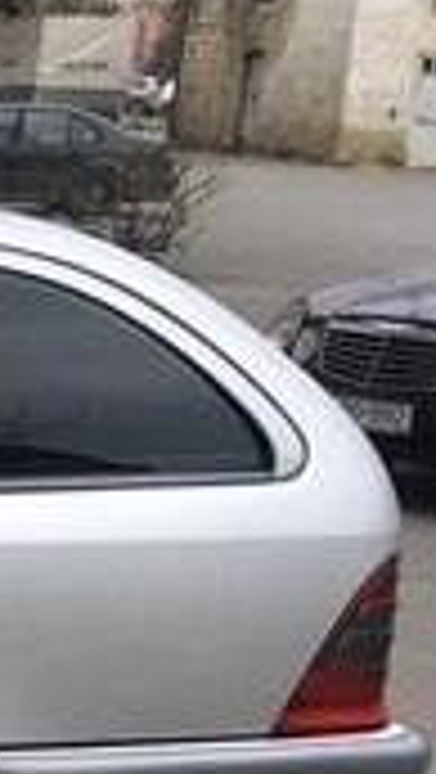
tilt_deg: -13.9
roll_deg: -0.7
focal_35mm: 121
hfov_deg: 8.0
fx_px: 2482
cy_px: 668
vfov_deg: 17.5
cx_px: -1034
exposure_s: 1/109
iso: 25
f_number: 2.2
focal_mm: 4.15
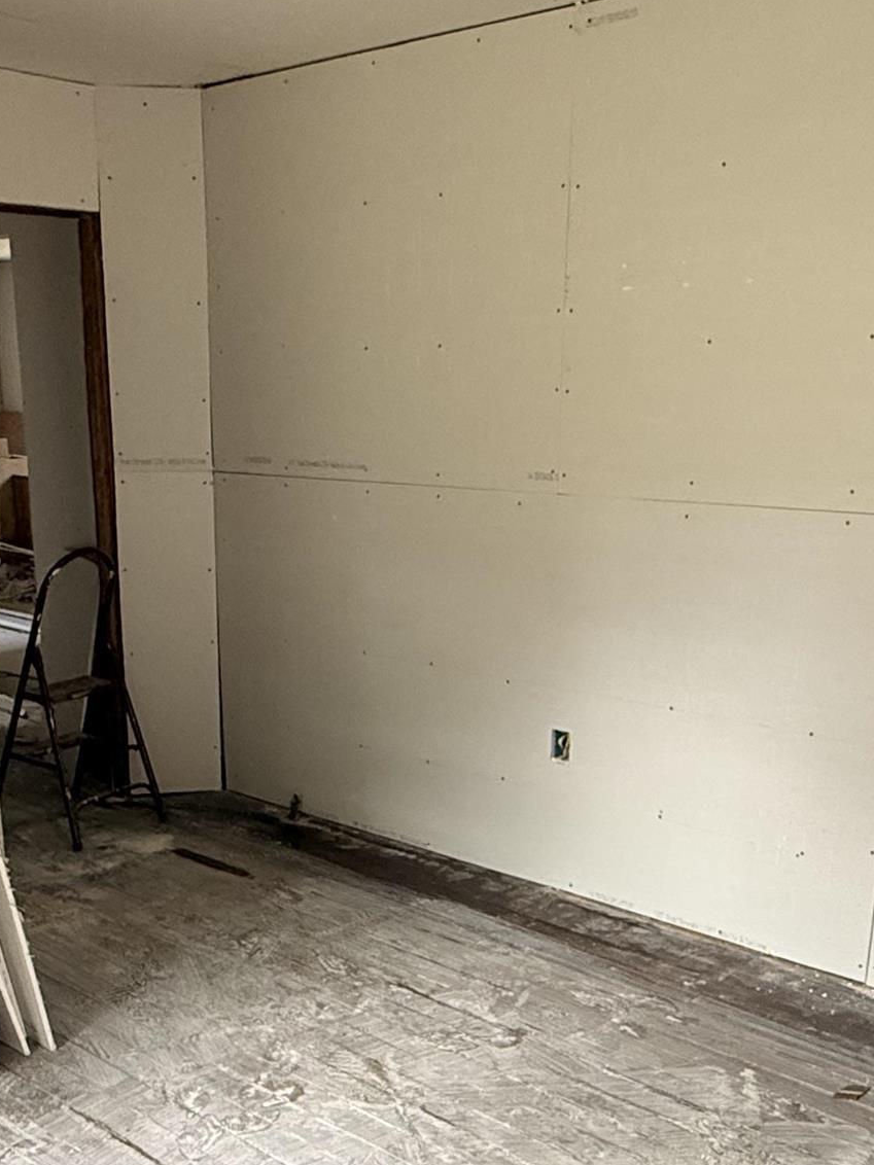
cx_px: 363
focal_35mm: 38
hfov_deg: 37.6
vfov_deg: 48.3
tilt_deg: -16.7
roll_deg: -0.6
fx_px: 1279
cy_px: 761
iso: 400
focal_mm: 2.22
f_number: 2.2
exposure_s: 1/97
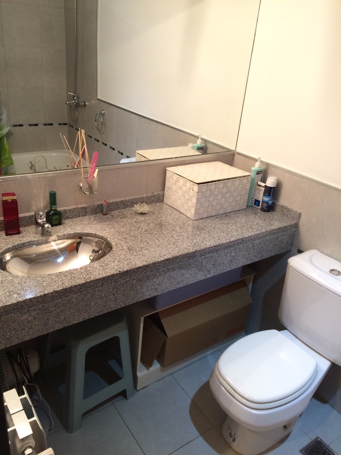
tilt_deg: -27.0
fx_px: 381
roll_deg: -4.1
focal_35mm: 29
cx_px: 170
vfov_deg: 61.7
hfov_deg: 48.2
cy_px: 228
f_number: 2.2
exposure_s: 1/33
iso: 125
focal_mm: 4.15
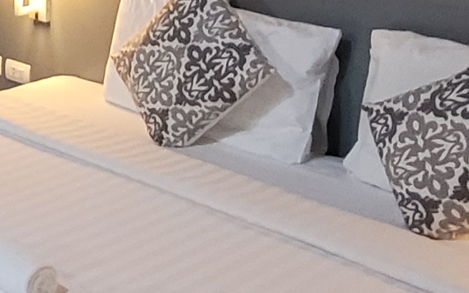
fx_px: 1074
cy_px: 30
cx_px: -61
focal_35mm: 84
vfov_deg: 15.4
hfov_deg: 23.0
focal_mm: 1.74
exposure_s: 1/33
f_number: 2.2
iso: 500
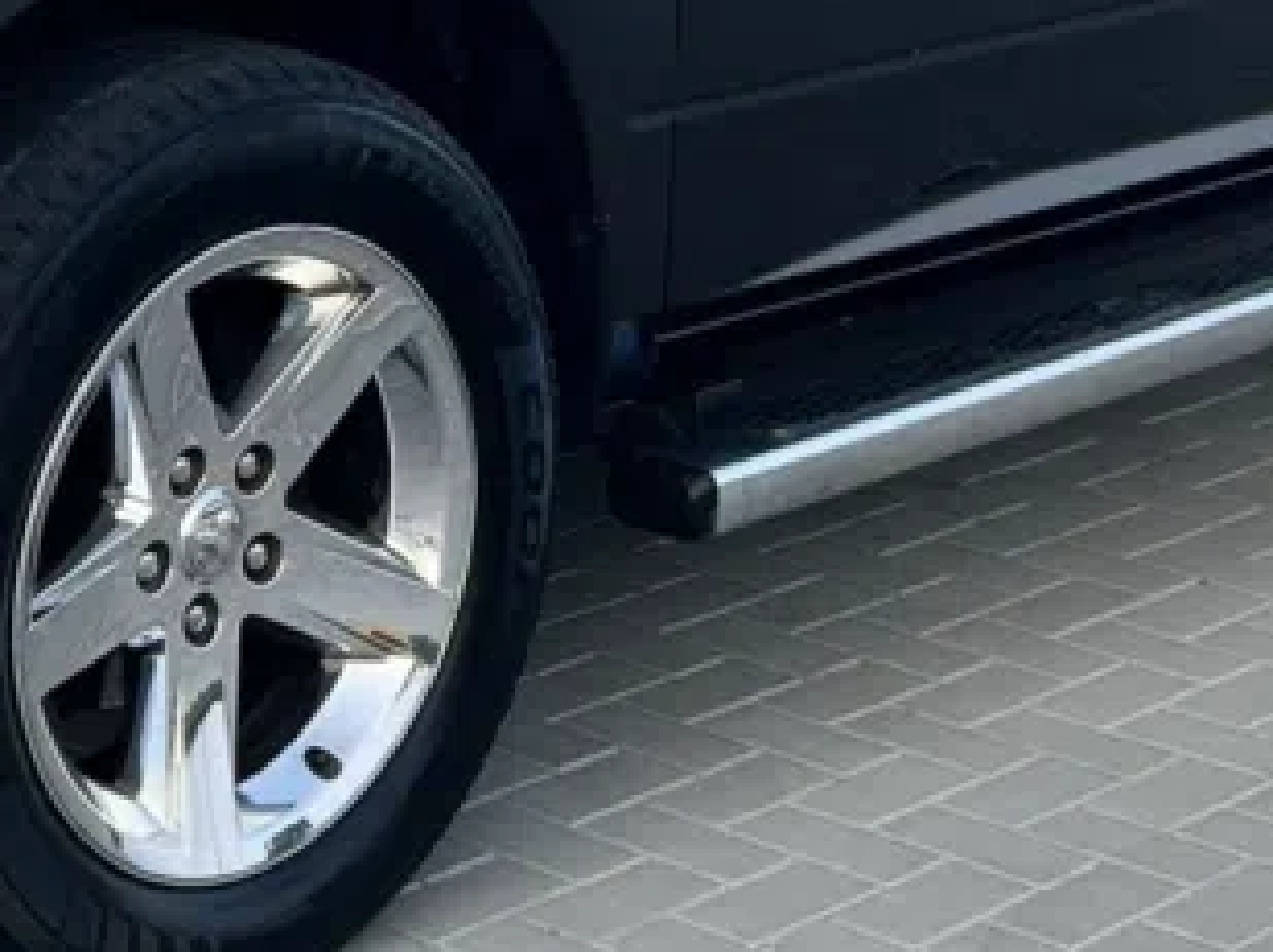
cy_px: -583
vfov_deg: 12.1
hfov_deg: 17.1
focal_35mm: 115
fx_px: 4224
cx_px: 363
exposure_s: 1/402
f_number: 1.5
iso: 50
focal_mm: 5.7
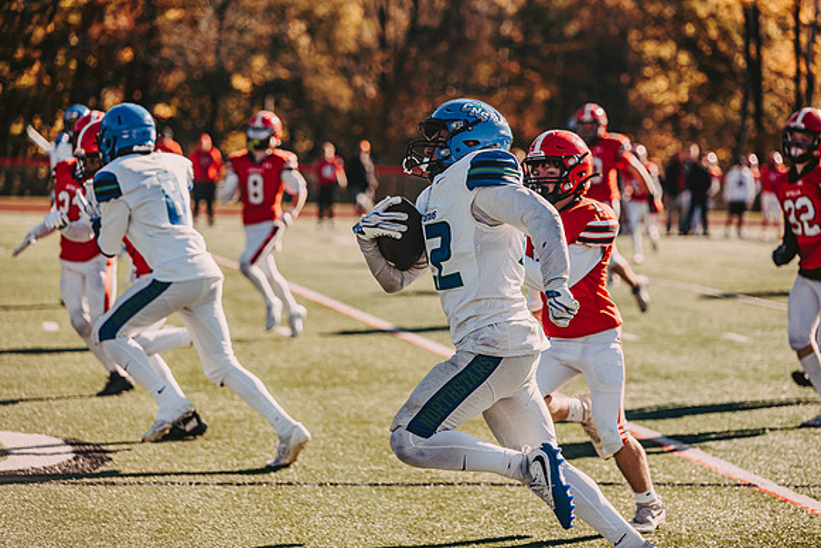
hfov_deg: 16.8
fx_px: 2783
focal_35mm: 122
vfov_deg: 11.2
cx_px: 410
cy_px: 274
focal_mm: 122
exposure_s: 1/2500
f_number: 3.2
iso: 250
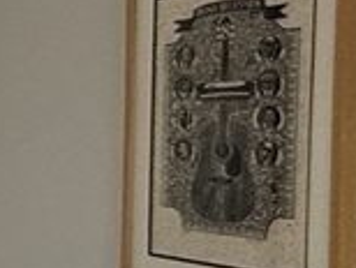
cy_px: 208
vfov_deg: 15.8
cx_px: -569
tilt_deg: -4.3
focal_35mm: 93
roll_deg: +0.5
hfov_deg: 13.3
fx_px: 958
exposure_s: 1/60
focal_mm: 2.22
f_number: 2.2
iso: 250
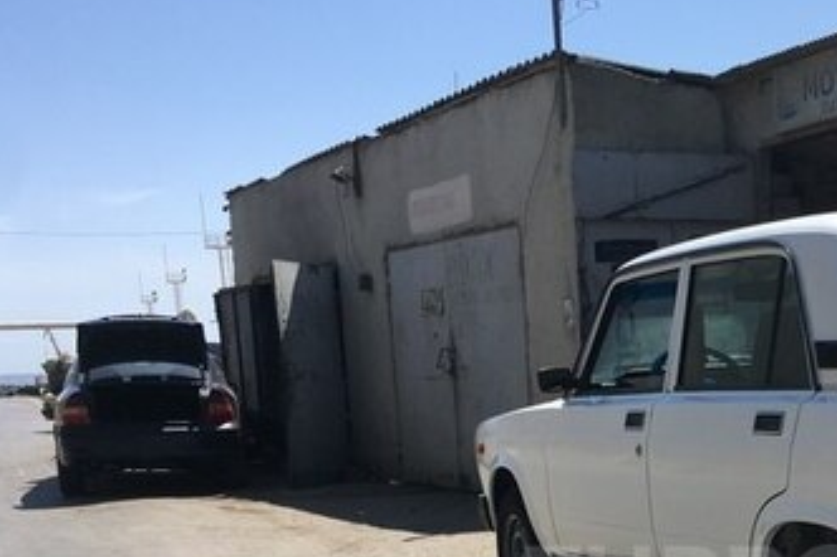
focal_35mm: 60
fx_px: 1394
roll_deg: +1.0
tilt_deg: -13.1
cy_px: 583
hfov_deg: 31.6
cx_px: 782
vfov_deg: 21.6
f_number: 2.2
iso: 25
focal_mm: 4.15
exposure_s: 1/1508
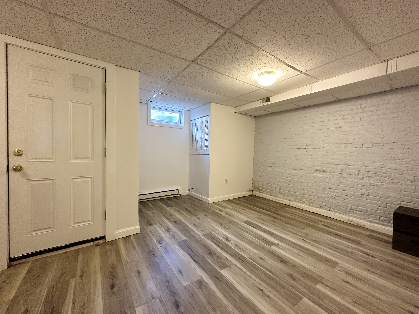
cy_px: 157
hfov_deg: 102.1
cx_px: 210
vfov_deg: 85.7
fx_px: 169
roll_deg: -1.2
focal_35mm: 14
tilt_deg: -1.7
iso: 250
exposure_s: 1/60
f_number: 2.2
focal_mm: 2.22
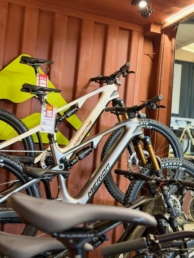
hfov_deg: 30.3
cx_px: 97
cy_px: 129
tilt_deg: +2.3
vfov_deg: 39.6
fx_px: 359
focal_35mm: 48
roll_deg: -4.5
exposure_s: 1/50
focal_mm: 6.76
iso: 160
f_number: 1.78
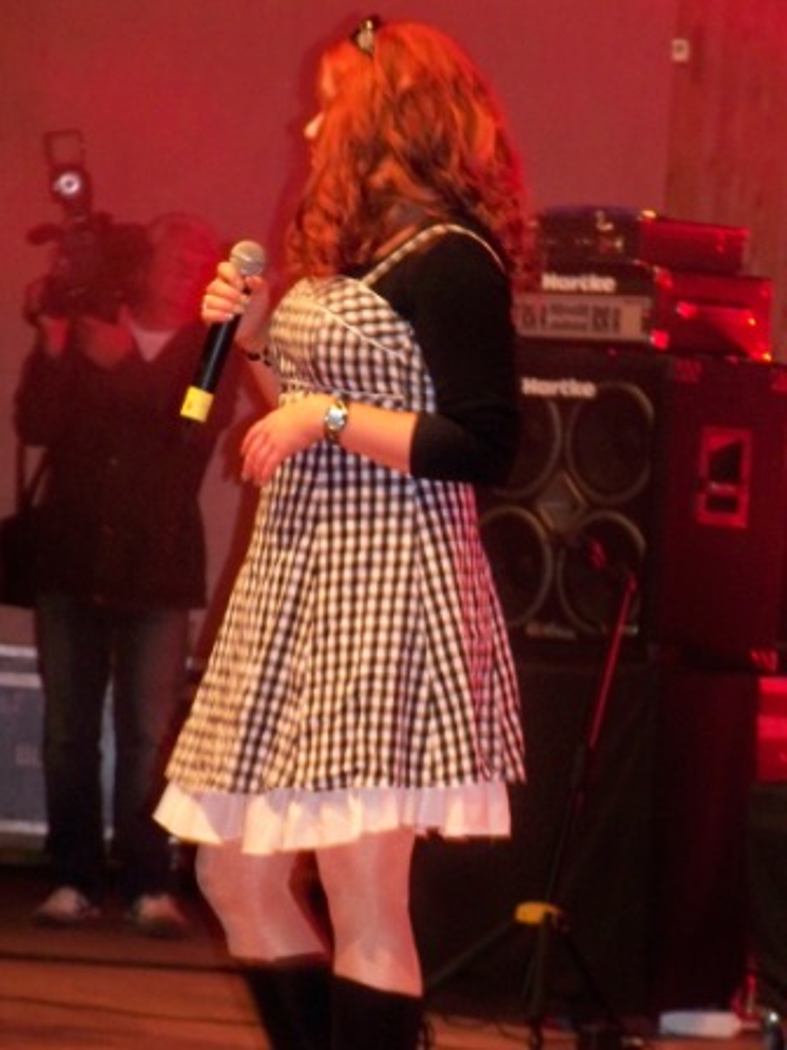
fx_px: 6760
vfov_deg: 8.9
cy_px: 525
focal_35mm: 223
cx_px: 394
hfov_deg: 6.7
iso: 400
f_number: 3.6
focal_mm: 33.3
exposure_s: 1/40
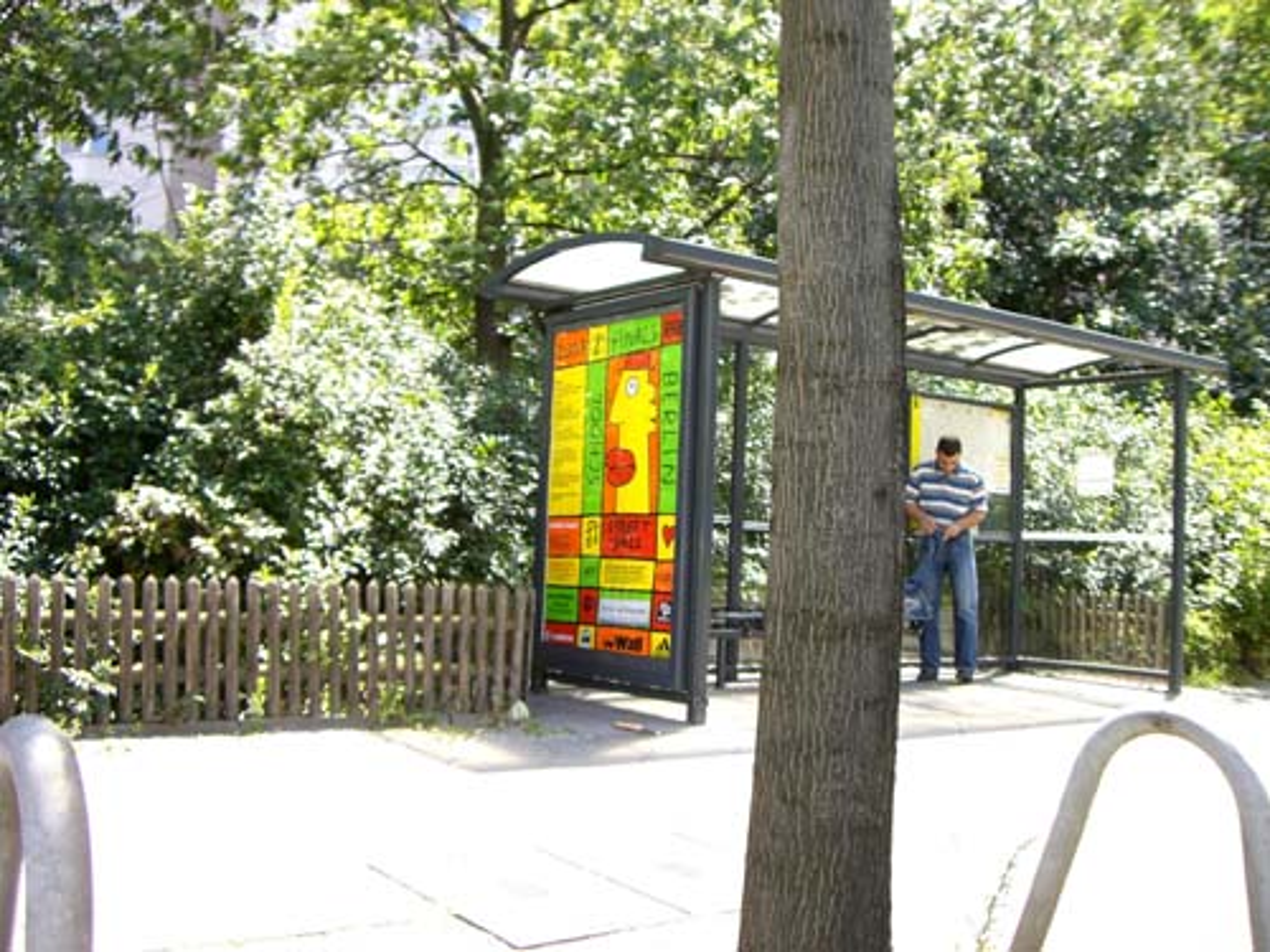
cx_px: 635
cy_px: 476
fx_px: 1394
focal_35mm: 38
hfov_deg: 49.0
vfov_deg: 37.7
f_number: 2.7
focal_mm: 6.2
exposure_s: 1/160
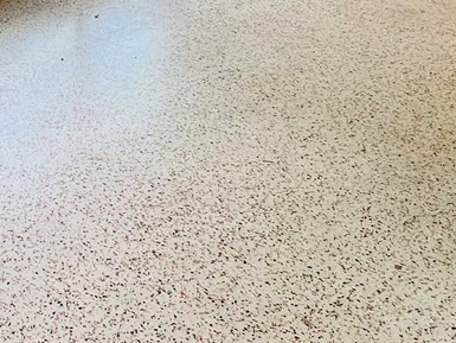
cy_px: 42
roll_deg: +1.1
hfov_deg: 33.0
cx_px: 13
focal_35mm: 54
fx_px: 712
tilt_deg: -23.4
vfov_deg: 26.3
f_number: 1.8
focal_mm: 1.57
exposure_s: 1/99
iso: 40
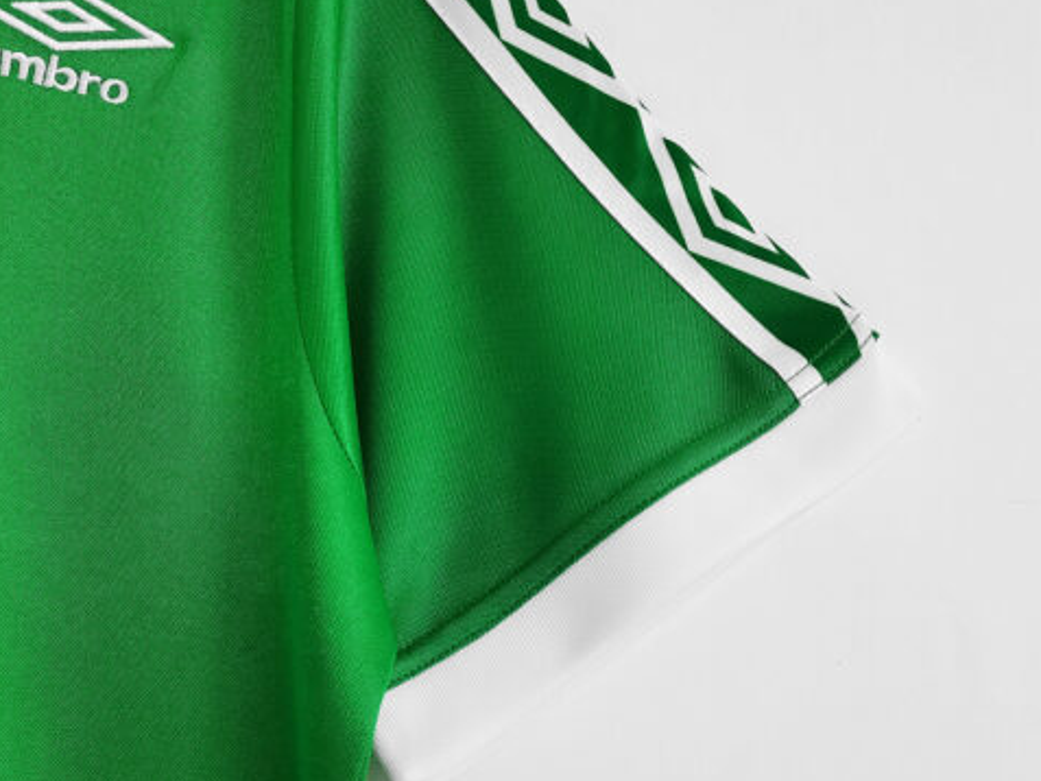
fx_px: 1324
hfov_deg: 42.9
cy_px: 428
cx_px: 528
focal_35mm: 44
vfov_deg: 32.9
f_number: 1.8
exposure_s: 1/33.3
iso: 320
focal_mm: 5.58
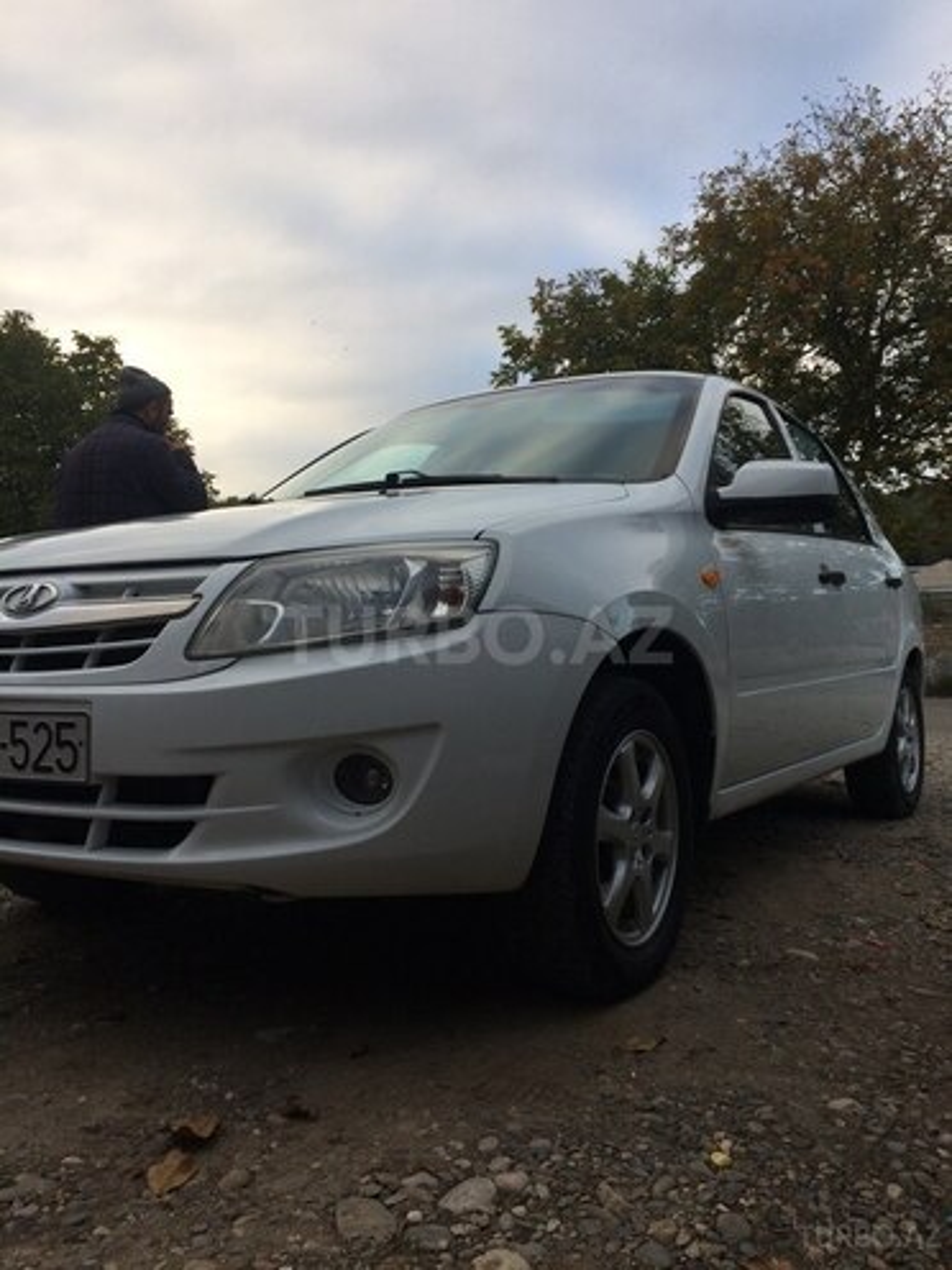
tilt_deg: -0.4
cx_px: 476
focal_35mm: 29
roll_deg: +1.8
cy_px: 635
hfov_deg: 48.2
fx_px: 1063
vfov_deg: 61.7
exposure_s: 1/604
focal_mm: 4.15
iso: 32
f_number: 2.2
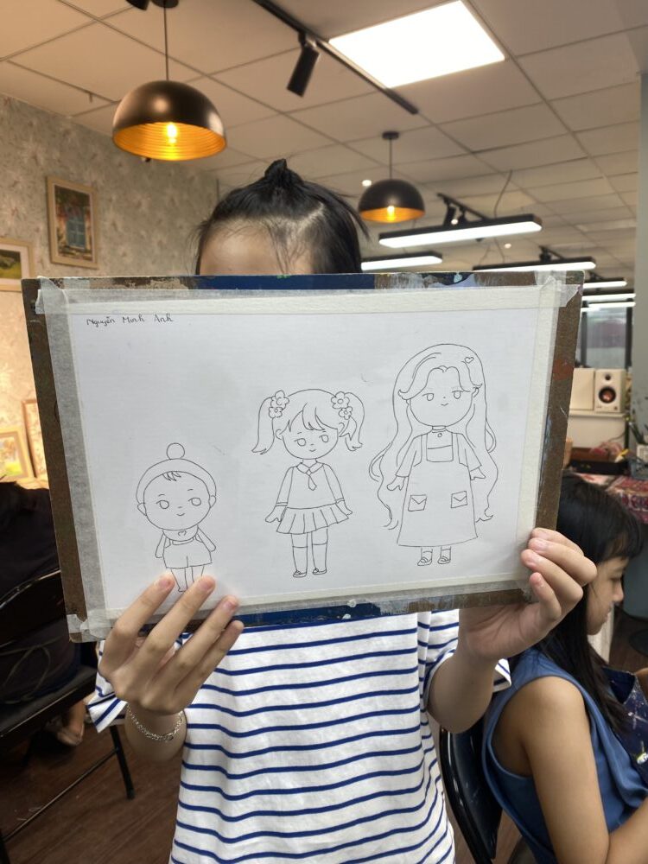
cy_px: 432
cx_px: 324
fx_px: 649
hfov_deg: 53.1
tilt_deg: -4.5
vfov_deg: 67.3
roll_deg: -0.2
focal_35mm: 26
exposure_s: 1/100
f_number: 1.8
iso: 40
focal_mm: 4.25
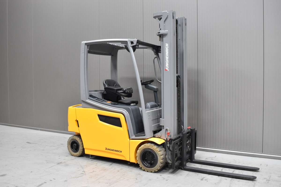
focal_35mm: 33
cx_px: 140
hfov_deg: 57.2
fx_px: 258
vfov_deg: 40.0
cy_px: 94
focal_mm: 22
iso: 1600
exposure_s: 1/30
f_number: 5
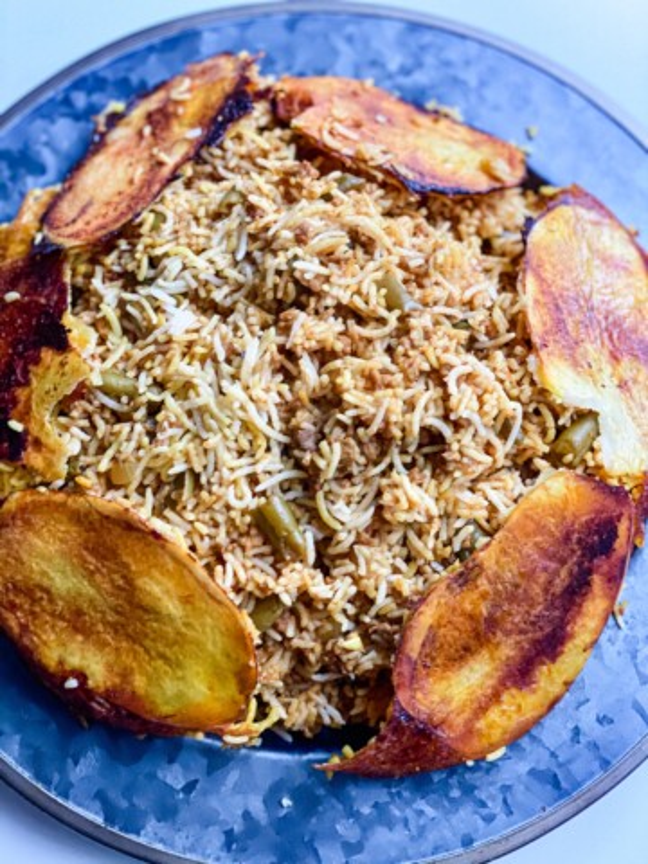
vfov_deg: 36.8
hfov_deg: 28.0
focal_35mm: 52
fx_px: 1298
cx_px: 324
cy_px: 432
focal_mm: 6
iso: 320
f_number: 2
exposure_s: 1/40
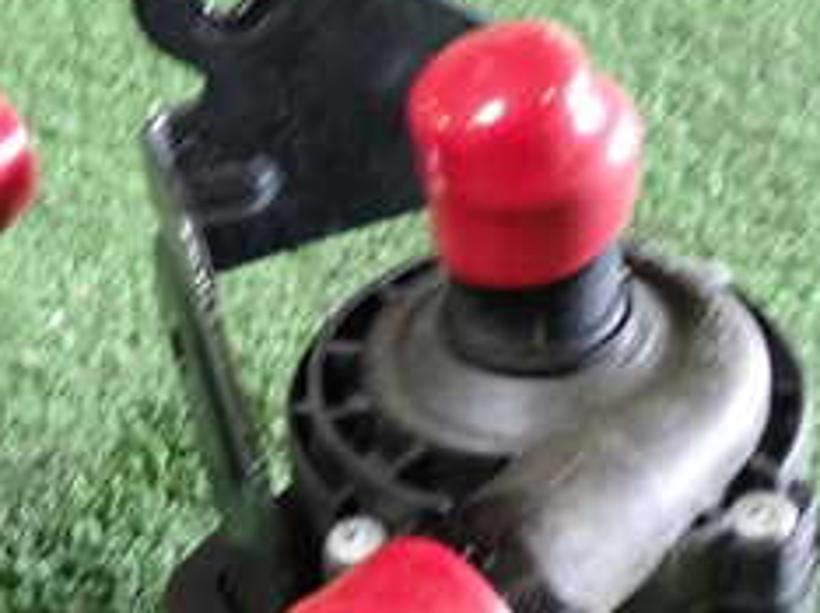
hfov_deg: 24.8
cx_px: 116
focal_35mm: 77
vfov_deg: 19.0
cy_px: 455
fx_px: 1822
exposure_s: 1/30
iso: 400
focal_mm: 5.4
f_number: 2.3
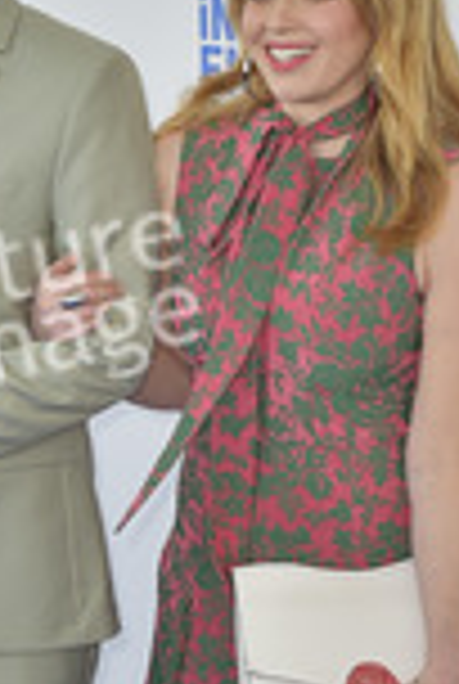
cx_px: 101
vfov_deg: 11.1
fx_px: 3503
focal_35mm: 184
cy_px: 544
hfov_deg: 7.5
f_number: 6.3
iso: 500
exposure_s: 1/320
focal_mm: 70
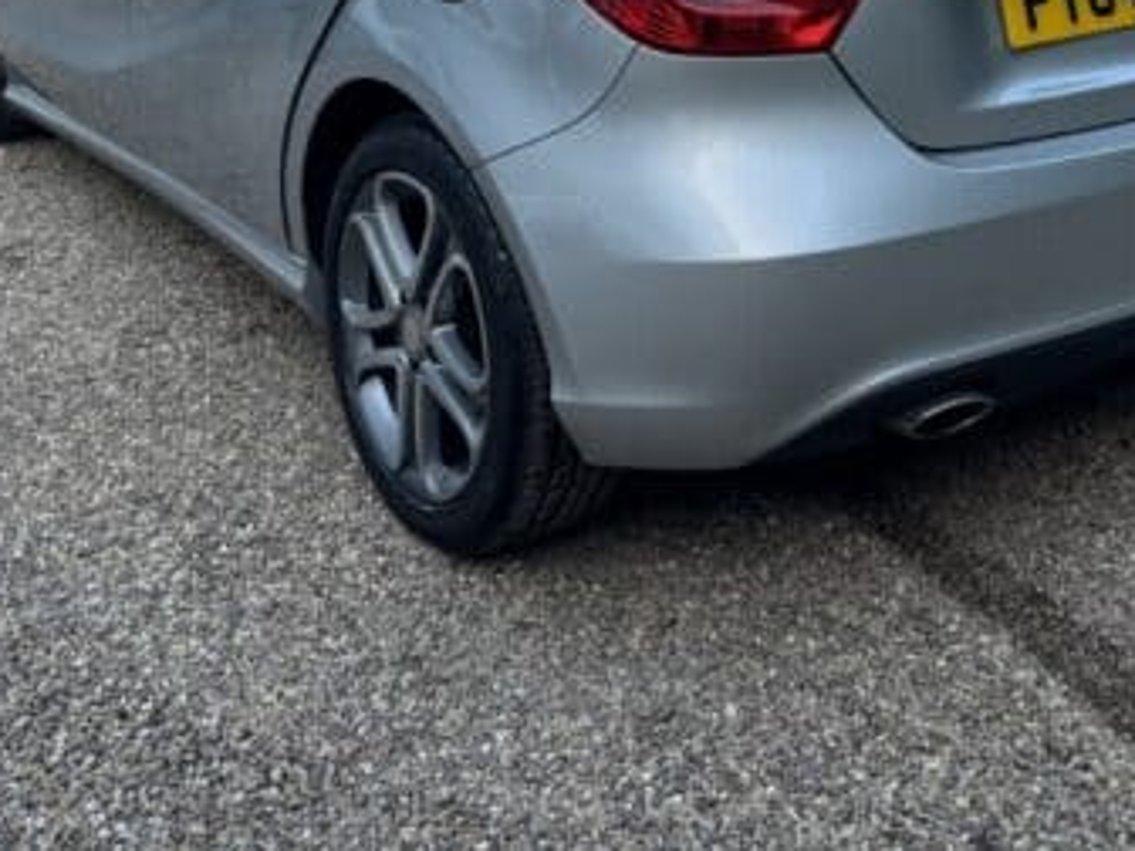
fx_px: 1639
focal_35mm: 50
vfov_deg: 27.2
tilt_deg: -10.7
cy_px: -25
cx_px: 652
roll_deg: +1.2
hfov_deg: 38.1
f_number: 1.78
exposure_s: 1/379
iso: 80
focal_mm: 6.76
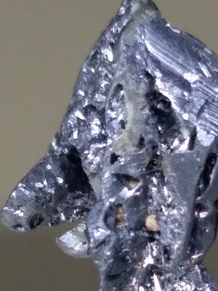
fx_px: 495
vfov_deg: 31.6
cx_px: 155
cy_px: 245
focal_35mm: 59
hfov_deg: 24.6
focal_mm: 3.54
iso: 199
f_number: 2
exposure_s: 1/120
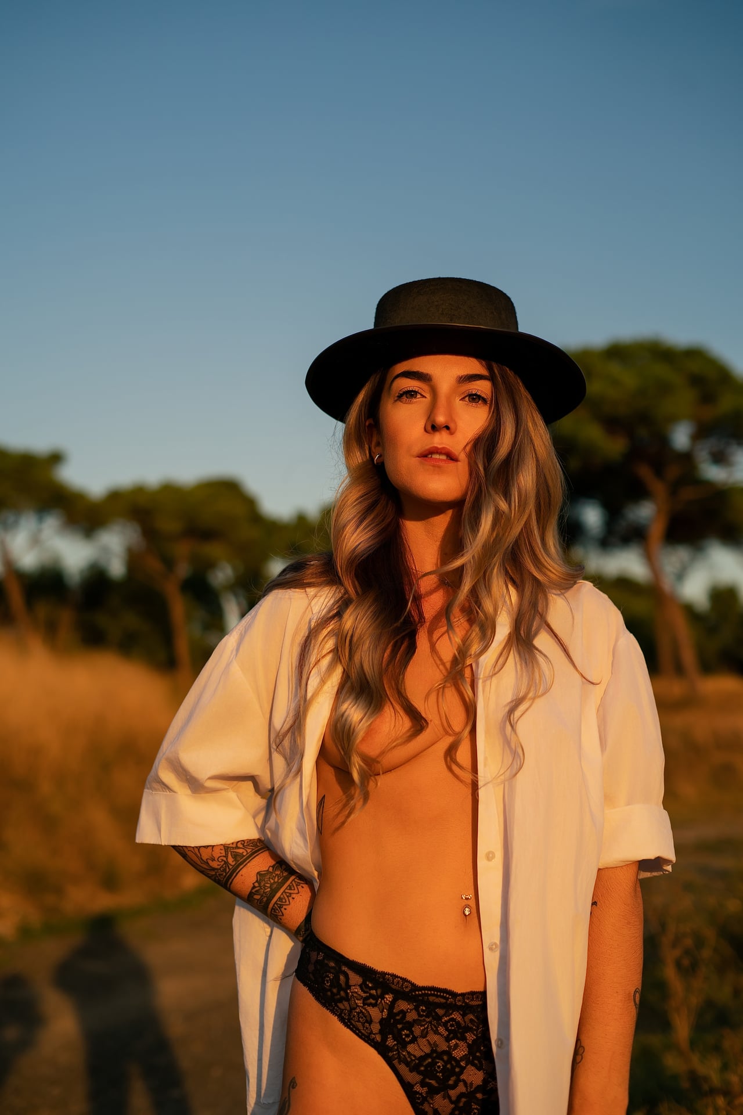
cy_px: 558
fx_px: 1548
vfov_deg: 39.6
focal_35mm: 50
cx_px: 372
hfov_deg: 27.0
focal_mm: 50
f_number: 2.8
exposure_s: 1/1600
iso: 100
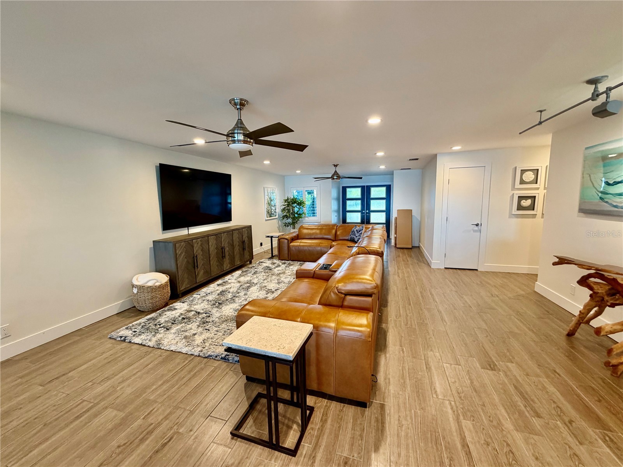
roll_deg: +0.4
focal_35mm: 14
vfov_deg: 85.7
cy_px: 234
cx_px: 312
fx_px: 252
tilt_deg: -8.2
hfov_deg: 102.1
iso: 200
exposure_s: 1/60
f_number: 2.2
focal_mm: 2.22
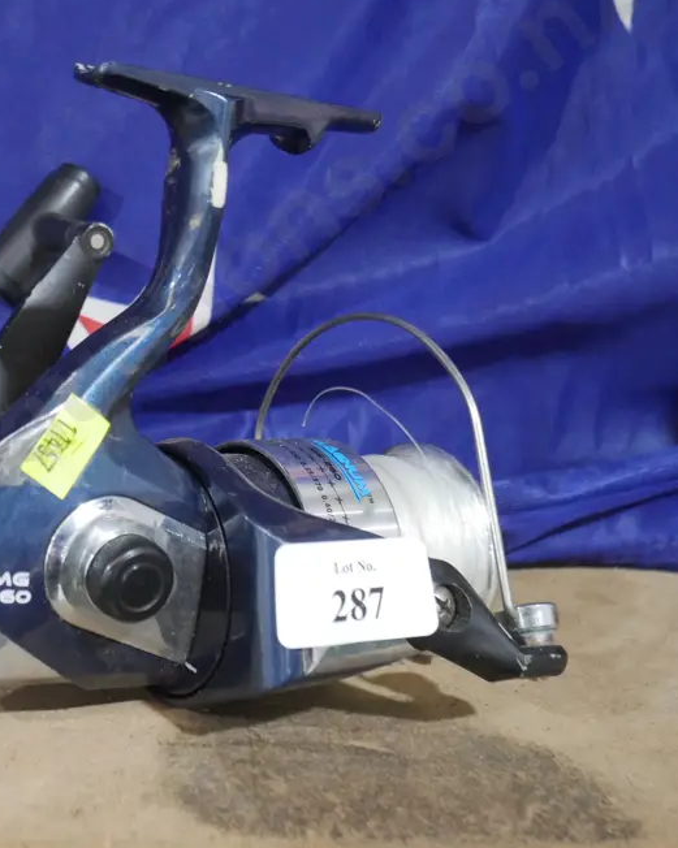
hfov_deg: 31.5
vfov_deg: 40.3
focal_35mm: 46
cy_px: 380
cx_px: 92
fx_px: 1155
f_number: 3.6
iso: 2500
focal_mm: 15
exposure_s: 1/60
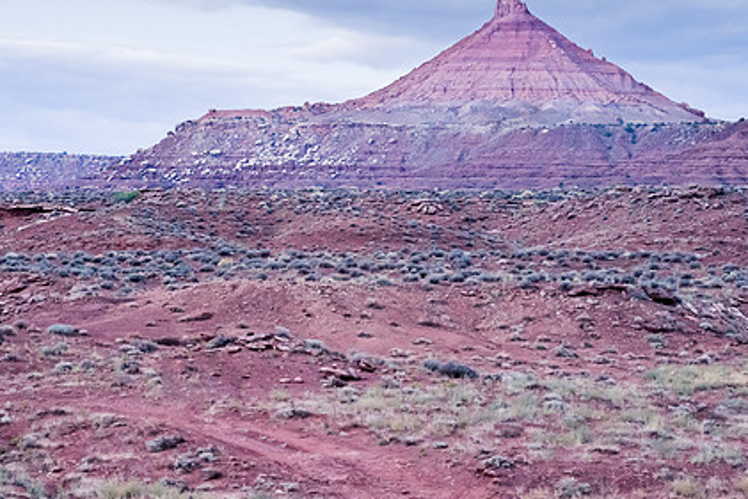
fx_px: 2806
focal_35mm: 135
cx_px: 373
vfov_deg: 10.2
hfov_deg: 15.2
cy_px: 246
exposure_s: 1/40
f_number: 4.5
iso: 6400
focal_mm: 98
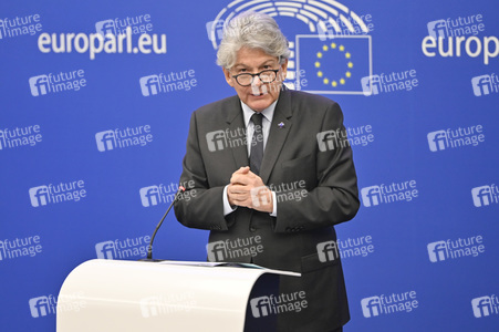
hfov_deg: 12.1
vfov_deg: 8.1
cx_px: 250
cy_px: 166
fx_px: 2355
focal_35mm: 170
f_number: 2.8
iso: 2000
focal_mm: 170
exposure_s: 1/320
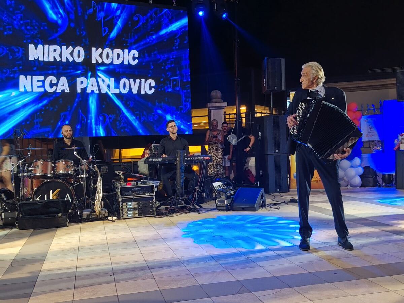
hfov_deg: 47.9
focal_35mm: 39
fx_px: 455
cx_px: 202
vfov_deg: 36.8
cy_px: 152
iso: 403
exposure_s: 1/25
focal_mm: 5.25
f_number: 1.75
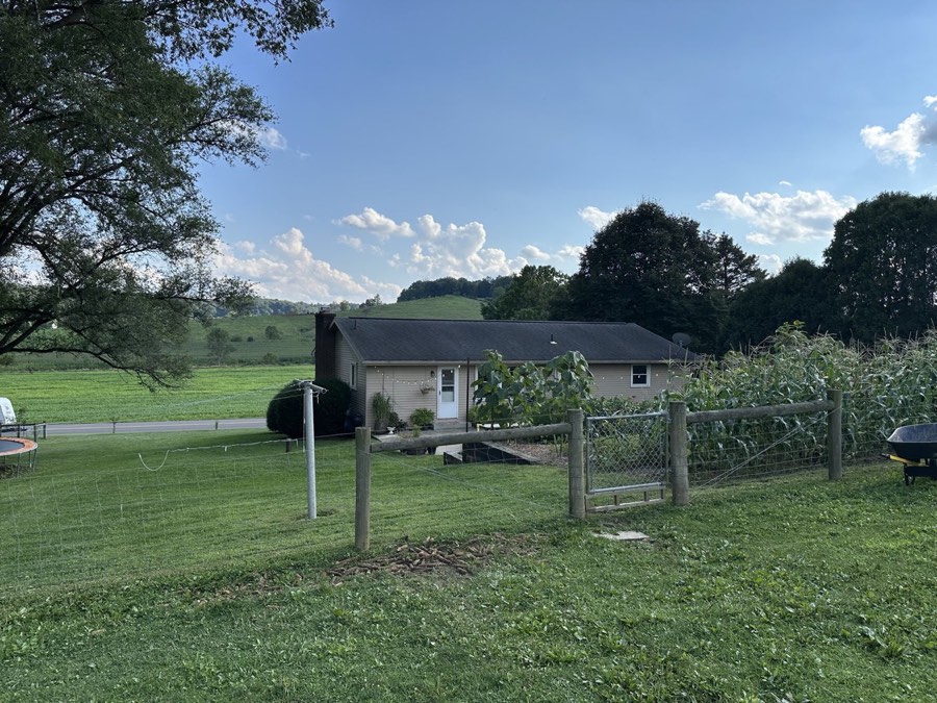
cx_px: 468
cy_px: 352
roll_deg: -0.7
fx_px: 650
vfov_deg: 56.8
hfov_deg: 71.6
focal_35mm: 24
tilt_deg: -2.0
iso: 80
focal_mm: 6.86
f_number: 1.78
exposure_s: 1/4762
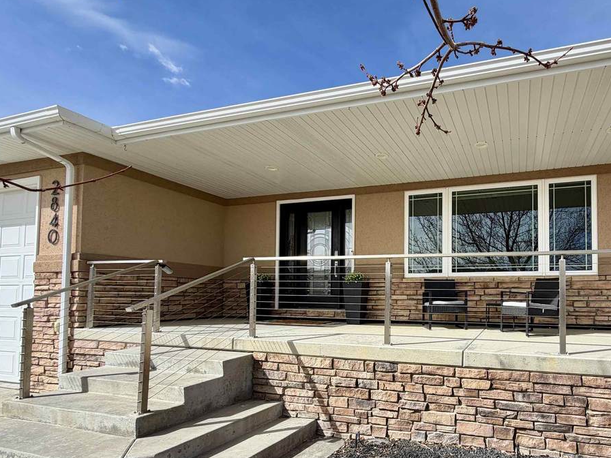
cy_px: 287
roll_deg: +0.2
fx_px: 353
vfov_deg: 65.0
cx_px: 421
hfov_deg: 78.3
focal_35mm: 20
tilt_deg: +1.0
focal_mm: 2.22
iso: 20
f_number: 2.2
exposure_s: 1/799
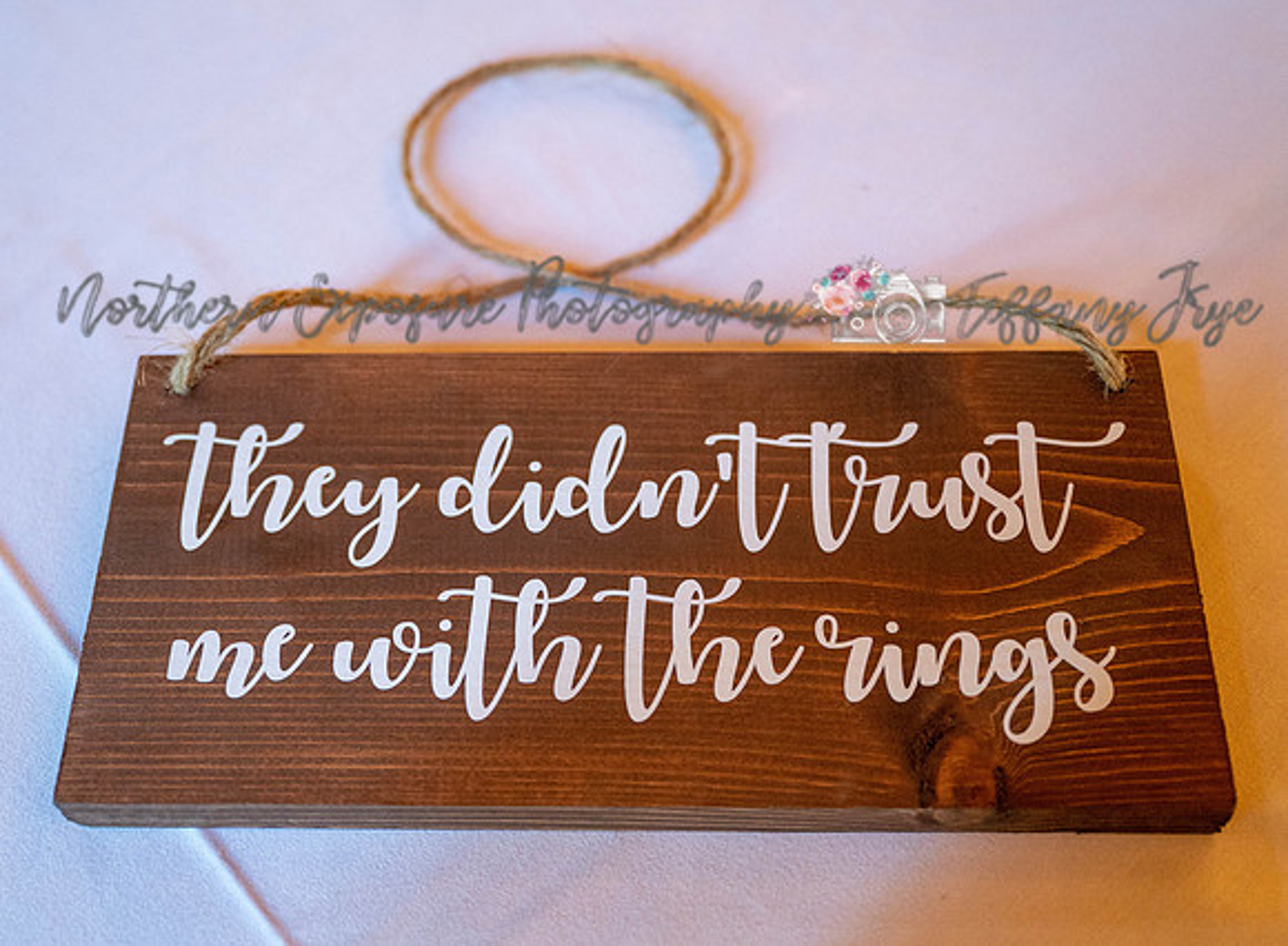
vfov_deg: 31.9
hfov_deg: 42.6
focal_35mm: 45
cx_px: 606
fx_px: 1653
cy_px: 459
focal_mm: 38
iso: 2800
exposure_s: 1/125
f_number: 2.8
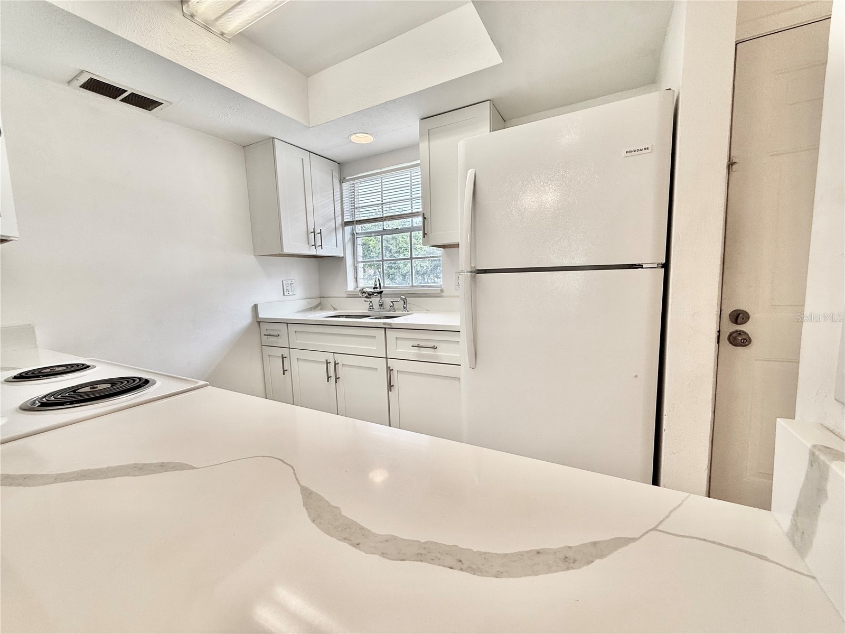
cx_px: 422
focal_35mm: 14
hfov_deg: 102.1
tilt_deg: -6.9
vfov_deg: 85.7
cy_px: 317
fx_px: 342
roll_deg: +1.7
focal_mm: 2.22
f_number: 2.2
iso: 64
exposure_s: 1/120
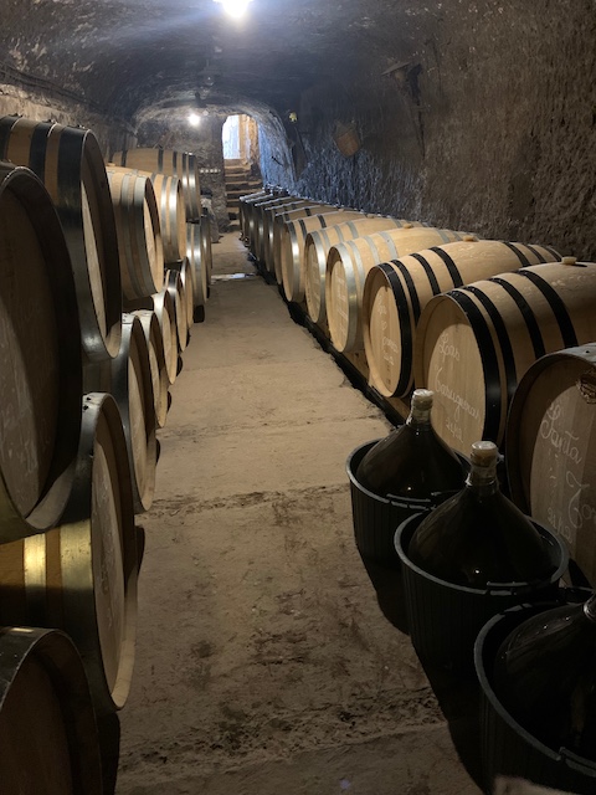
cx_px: 298
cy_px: 398
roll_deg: +3.2
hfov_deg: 53.1
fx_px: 597
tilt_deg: -22.1
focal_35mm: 26
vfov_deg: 67.3
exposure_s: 1/20
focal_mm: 4.25
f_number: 1.8
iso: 640
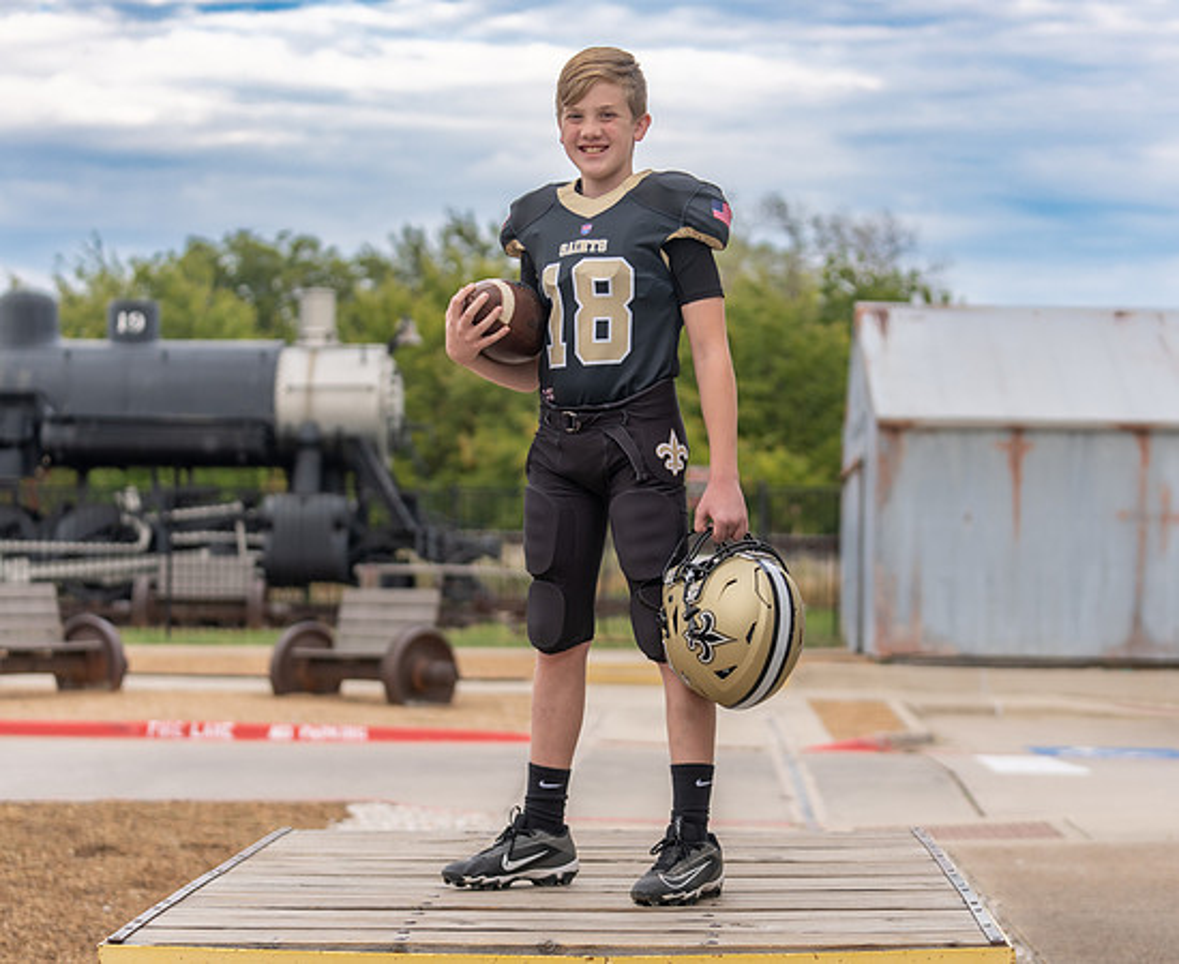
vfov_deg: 18.7
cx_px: 626
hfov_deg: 22.8
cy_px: 474
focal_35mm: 83
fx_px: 2925
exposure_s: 1/400
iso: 100
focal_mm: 70
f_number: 2.8
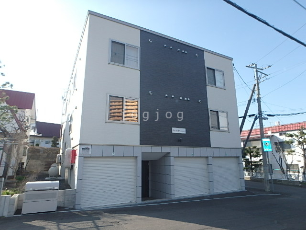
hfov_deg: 79.0
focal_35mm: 21
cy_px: 115
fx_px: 186
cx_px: 153
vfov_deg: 63.4
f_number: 3.5
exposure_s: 1/500
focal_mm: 3.7
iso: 125
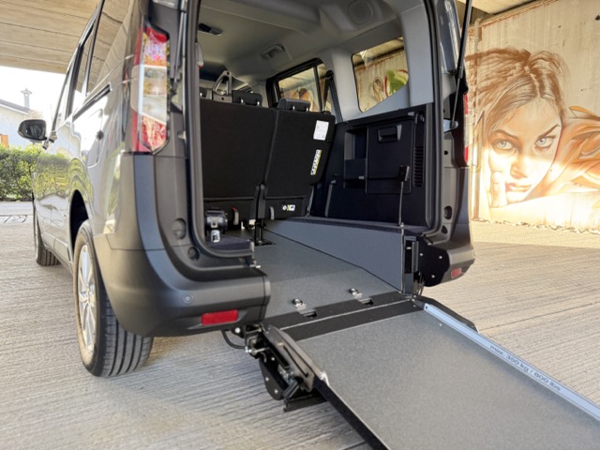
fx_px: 416
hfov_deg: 71.6
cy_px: 225
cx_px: 300
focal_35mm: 24
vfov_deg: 56.8
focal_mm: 6.8
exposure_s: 1/121
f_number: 1.8
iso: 125
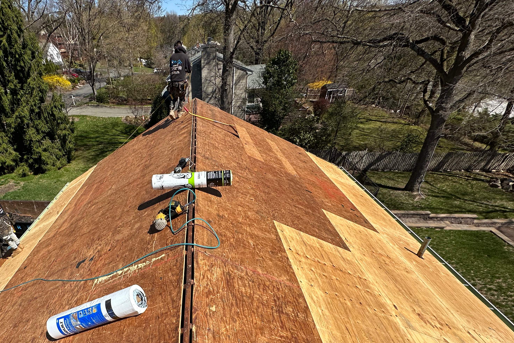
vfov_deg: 58.5
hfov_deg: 81.1
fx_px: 286
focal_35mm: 20
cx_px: 170
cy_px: 260
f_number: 2.2
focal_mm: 2.22
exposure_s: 1/2257
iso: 50
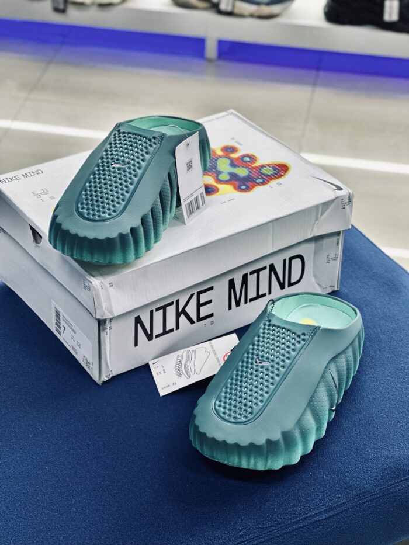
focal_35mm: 77
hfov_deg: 19.1
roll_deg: -3.0
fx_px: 1213
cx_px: 204
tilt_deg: -33.8
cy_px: 272
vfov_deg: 25.3
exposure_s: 1/100
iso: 200
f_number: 2.8
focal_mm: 9
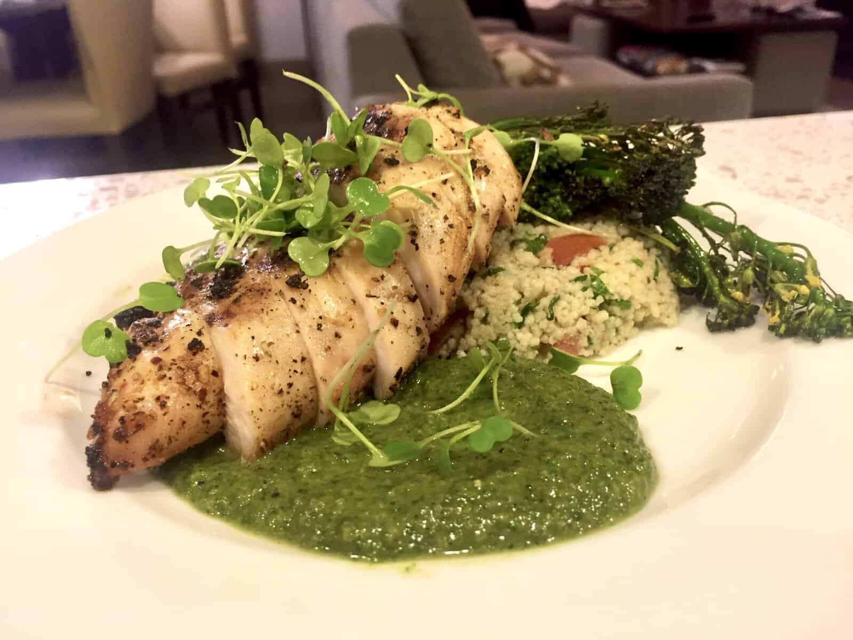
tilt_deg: -26.8
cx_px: 426
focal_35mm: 29
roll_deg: +2.1
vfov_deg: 48.2
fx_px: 715
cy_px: 320
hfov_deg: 61.7
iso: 125
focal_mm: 4.15
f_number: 2.2
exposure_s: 1/30
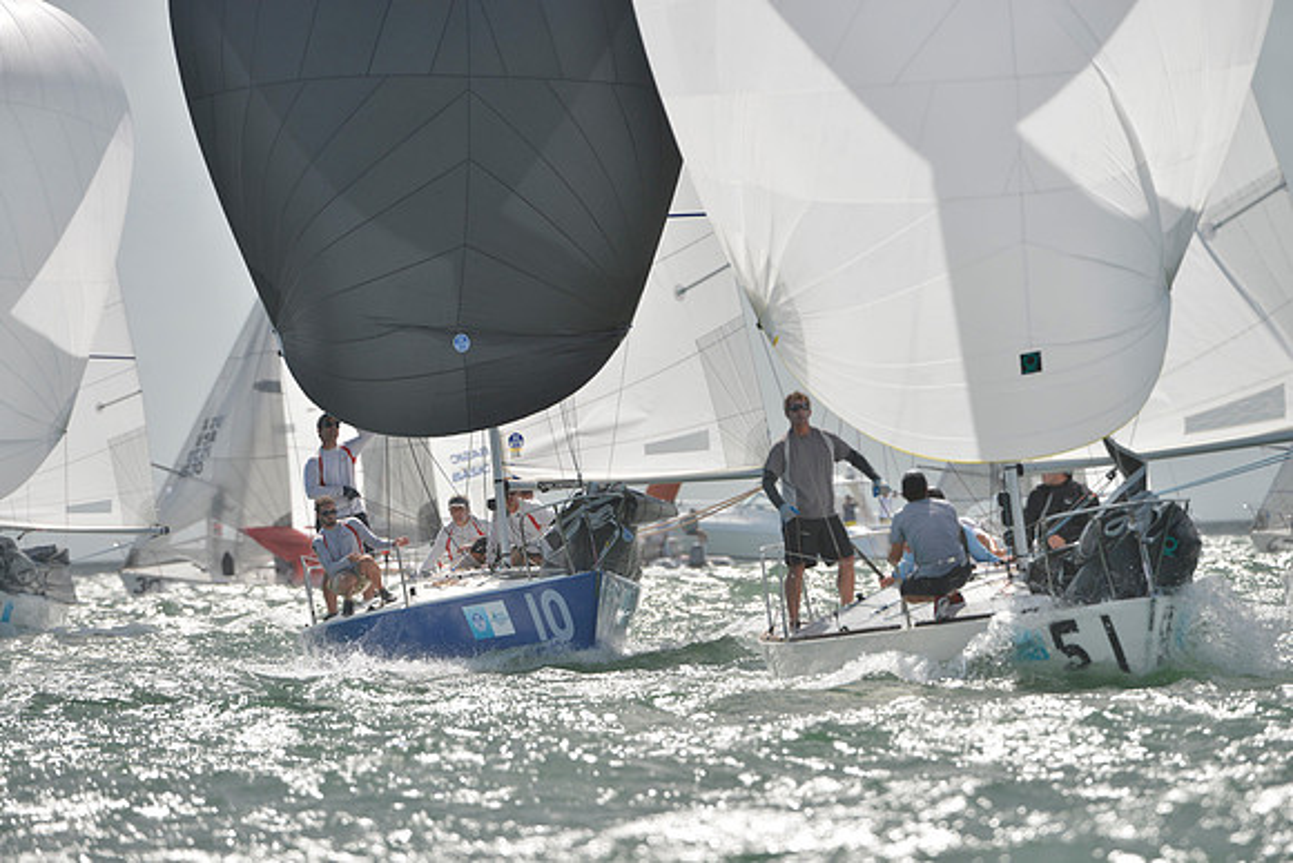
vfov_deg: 3.4
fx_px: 14369
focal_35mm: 400
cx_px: 646
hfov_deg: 5.2
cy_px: 432
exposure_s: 1/1250
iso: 280
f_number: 7.1
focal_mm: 400
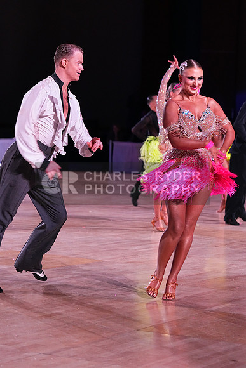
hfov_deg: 11.7
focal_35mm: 117
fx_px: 1198
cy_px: 184
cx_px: 123
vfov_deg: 17.5
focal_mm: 117
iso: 4000
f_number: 4.5
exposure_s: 1/320
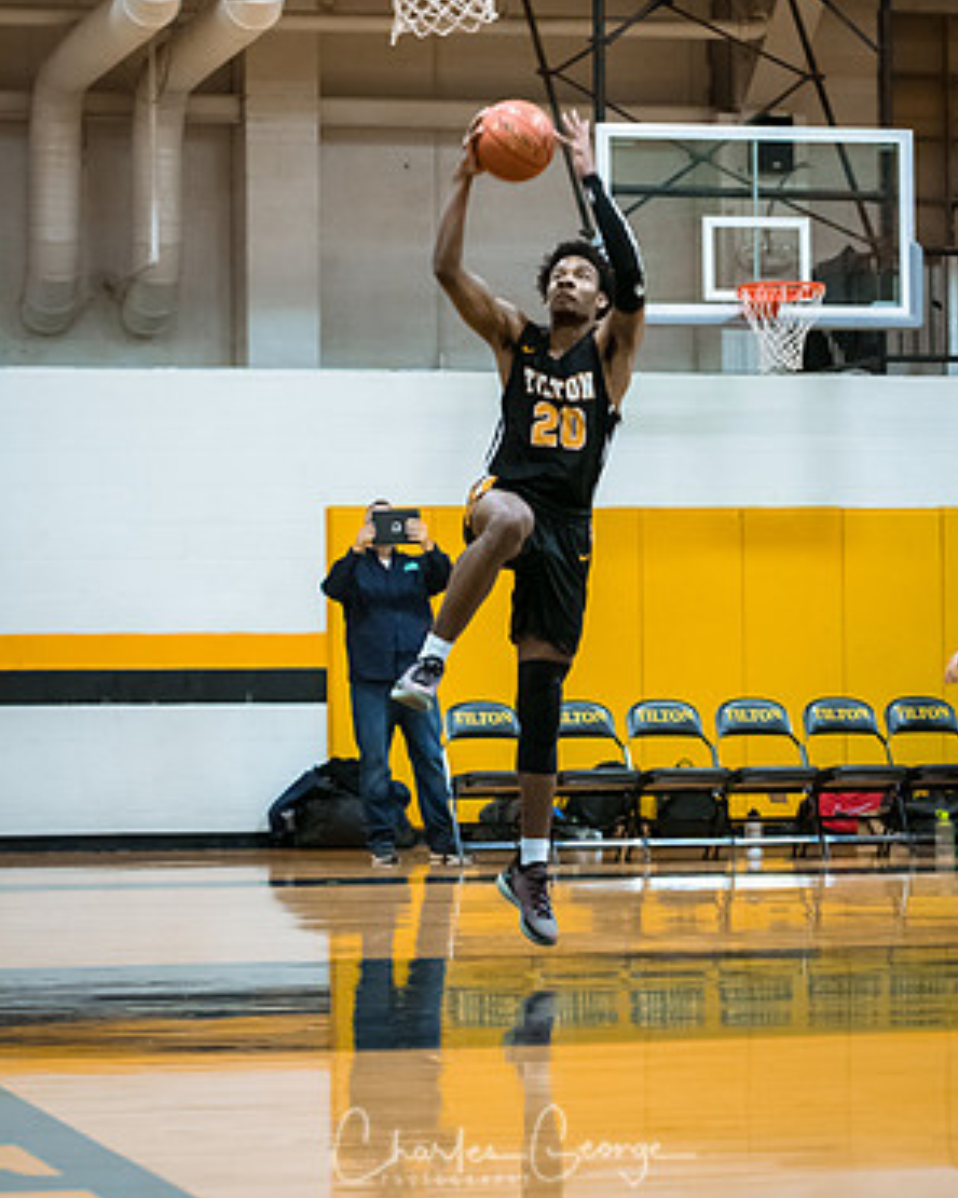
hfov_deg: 12.9
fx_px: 4253
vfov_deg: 16.0
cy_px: 486
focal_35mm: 120
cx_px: 482
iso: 3200
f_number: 2.8
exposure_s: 1/400
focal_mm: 70
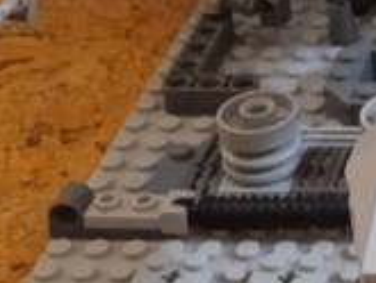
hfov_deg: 11.3
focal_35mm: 153
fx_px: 1663
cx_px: 823
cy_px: -184
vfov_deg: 9.4
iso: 962
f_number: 2.2
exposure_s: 1/16.7
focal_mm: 3.43
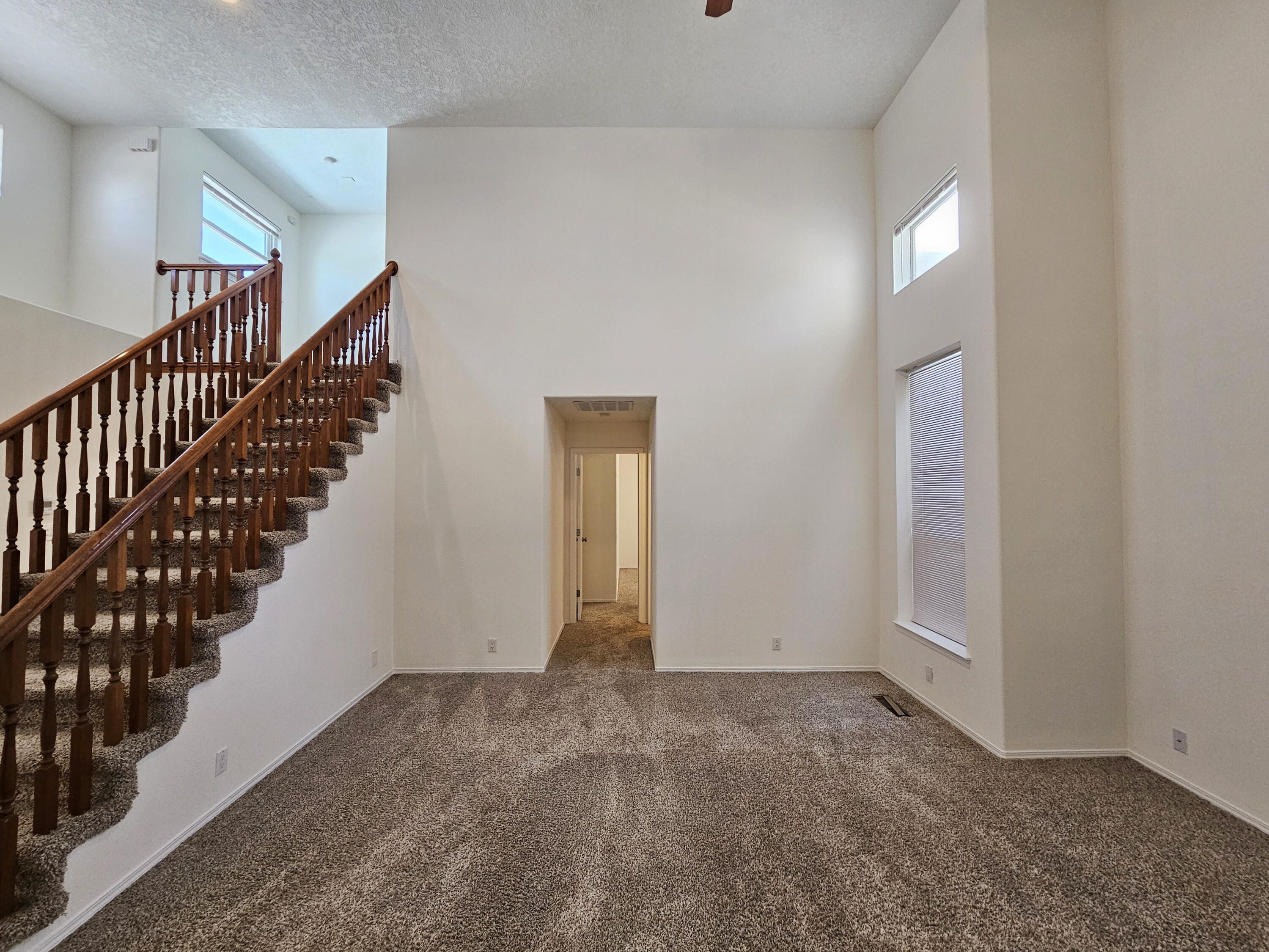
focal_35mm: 13
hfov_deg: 106.2
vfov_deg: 89.9
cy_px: 476
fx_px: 477
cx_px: 634
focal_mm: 2.2
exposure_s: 1/60
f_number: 2.2
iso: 160
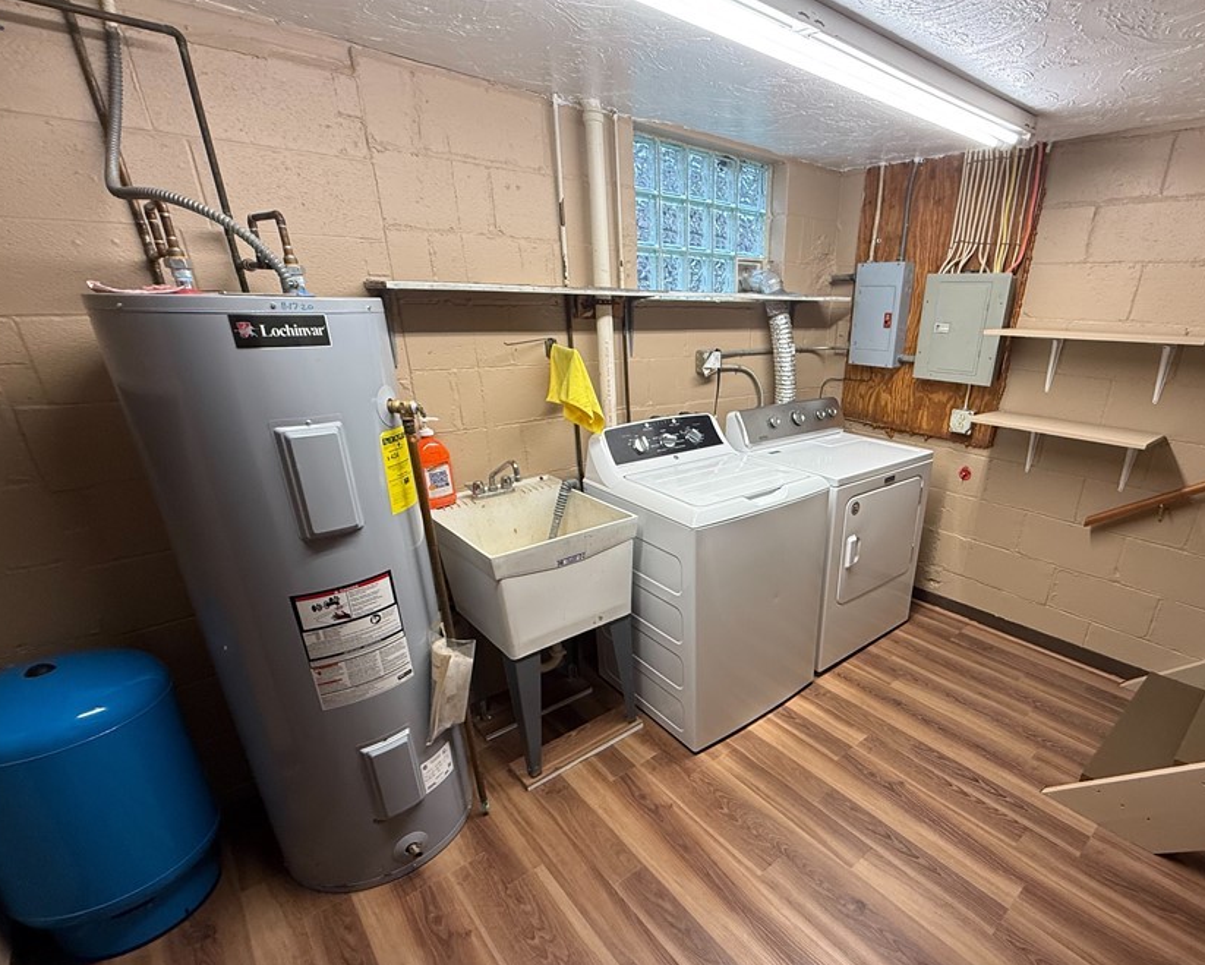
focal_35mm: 17
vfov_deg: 76.6
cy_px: 551
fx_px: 606
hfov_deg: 88.3
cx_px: 731
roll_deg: -1.0
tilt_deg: -21.8
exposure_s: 1/120
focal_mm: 2.22
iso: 160
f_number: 2.2
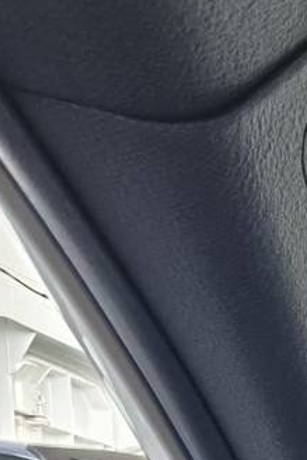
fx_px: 971
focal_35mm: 76
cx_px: 900
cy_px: 715
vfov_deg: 21.6
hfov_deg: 11.4
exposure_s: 1/122
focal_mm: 2.31
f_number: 2
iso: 200
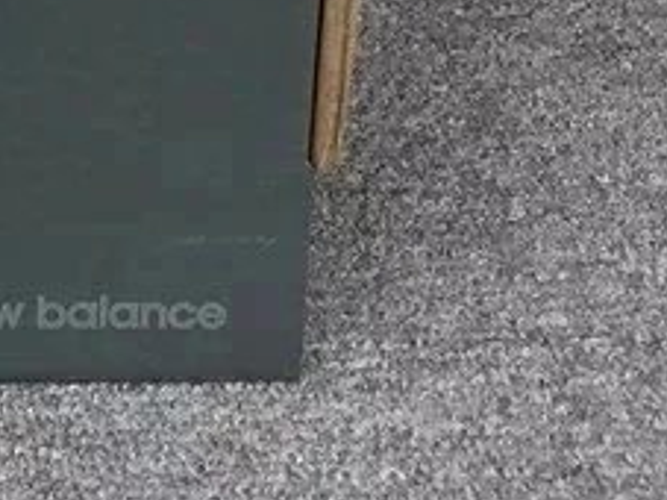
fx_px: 2369
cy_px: -466
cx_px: -279
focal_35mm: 123
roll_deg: +0.4
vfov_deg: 11.0
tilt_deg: -18.9
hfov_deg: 15.1
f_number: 2.4
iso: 25
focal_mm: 3.3
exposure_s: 1/274
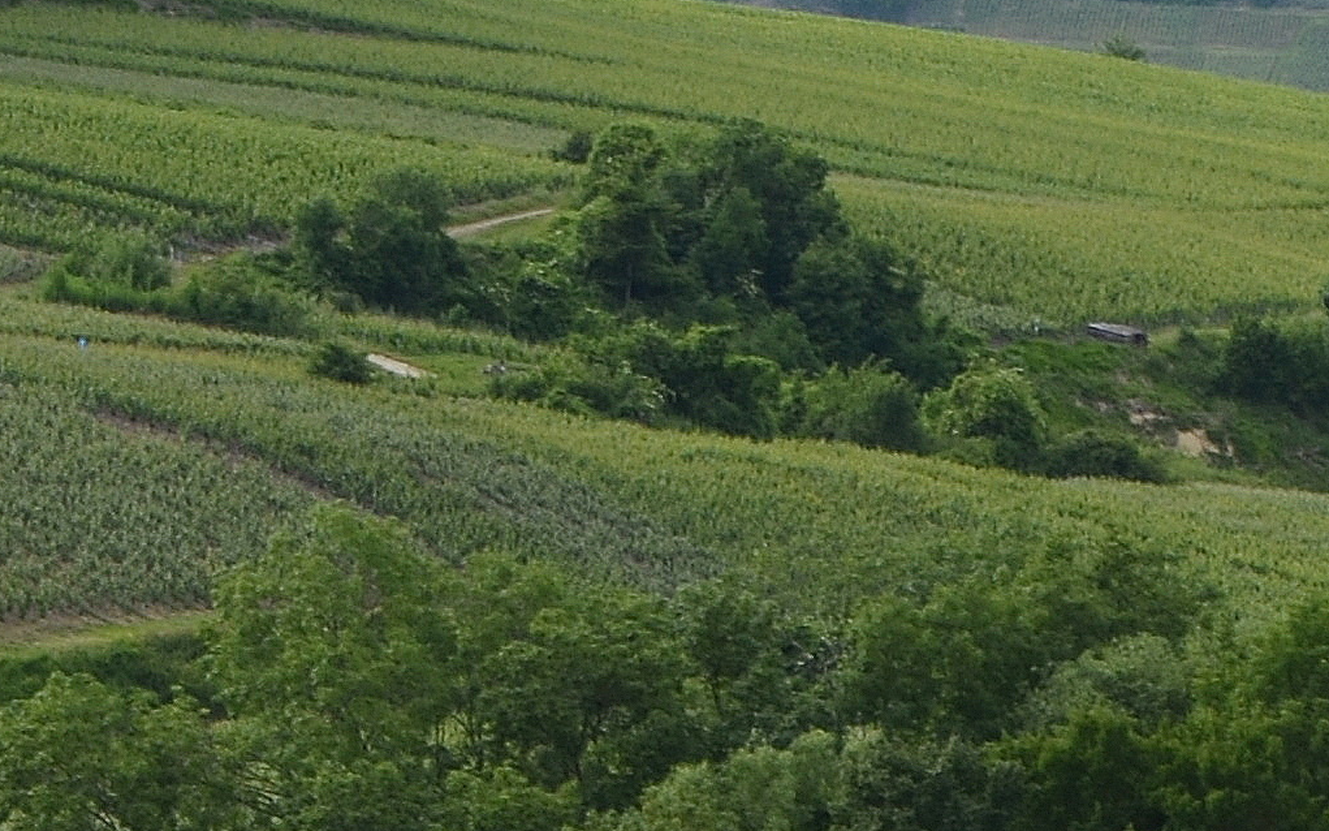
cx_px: 2546
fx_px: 15465
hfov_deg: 4.8
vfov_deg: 3.1
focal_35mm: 427
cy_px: 543
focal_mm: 58
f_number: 9
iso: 100
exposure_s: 1/200
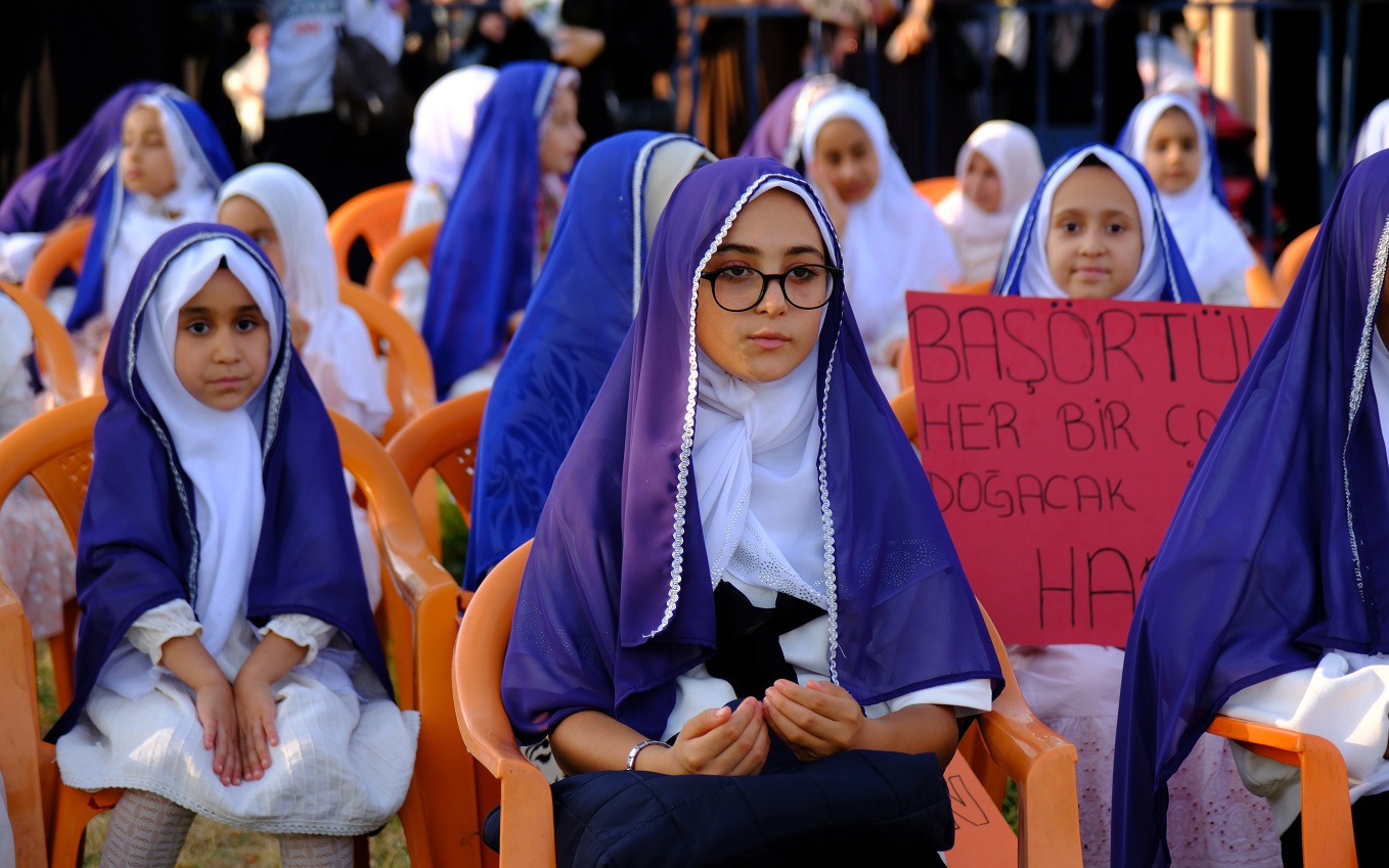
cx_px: 691
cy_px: 443
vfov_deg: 10.7
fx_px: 4657
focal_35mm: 123
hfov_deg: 17.0
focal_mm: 80
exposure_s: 1/250
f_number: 4
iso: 200
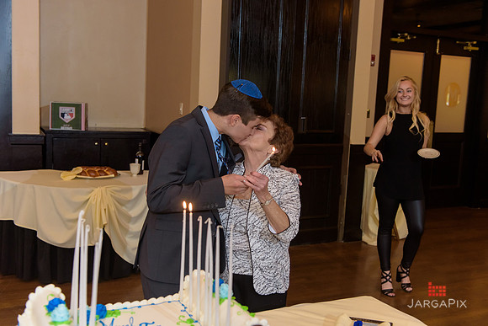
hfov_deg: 50.7
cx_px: 244
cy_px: 163
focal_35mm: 38
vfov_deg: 35.1
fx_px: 515
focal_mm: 38
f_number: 3.2
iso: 1600
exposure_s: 1/125
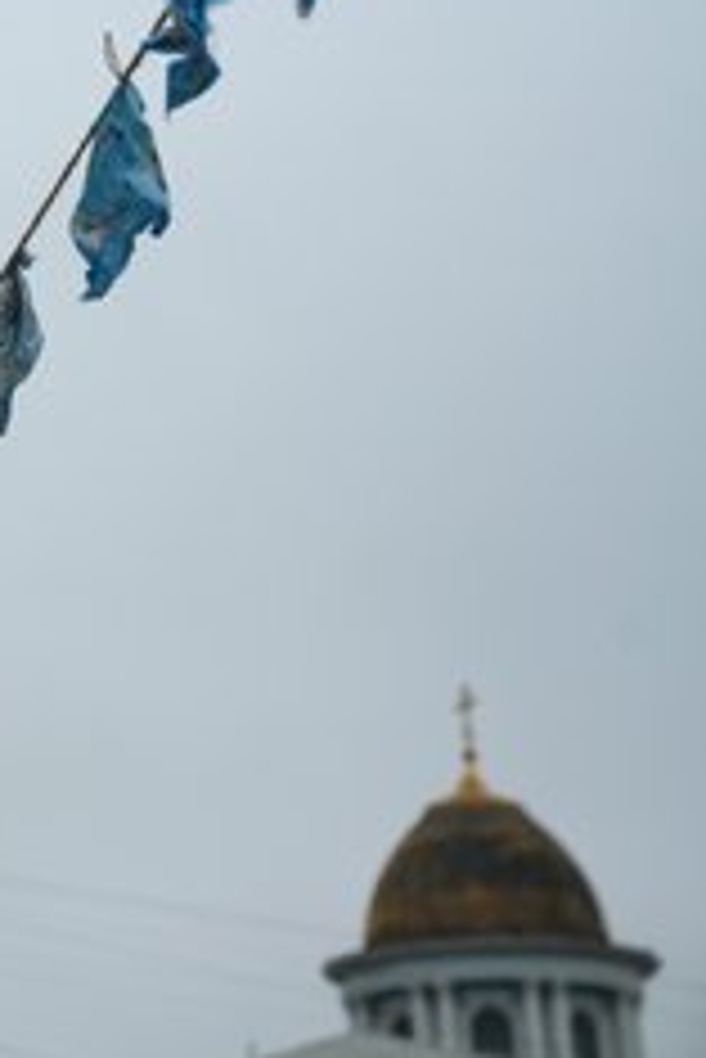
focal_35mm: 119
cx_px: -162
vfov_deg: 17.2
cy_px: 475
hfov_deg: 11.3
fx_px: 3495
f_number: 4.5
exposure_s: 1/100
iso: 800
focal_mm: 70
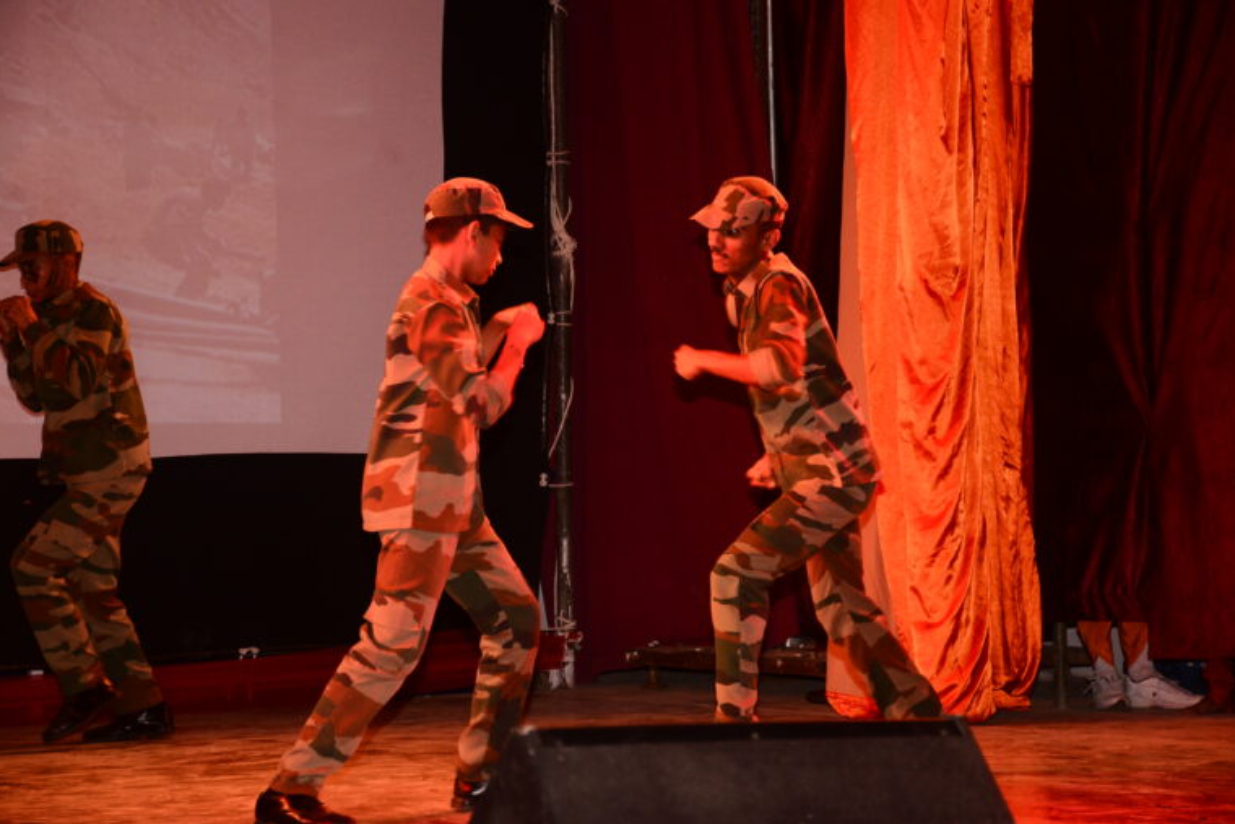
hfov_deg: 18.0
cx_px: 618
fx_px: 3894
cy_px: 412
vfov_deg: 12.1
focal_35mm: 114
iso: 1250
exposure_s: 1/160
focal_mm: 75
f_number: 5
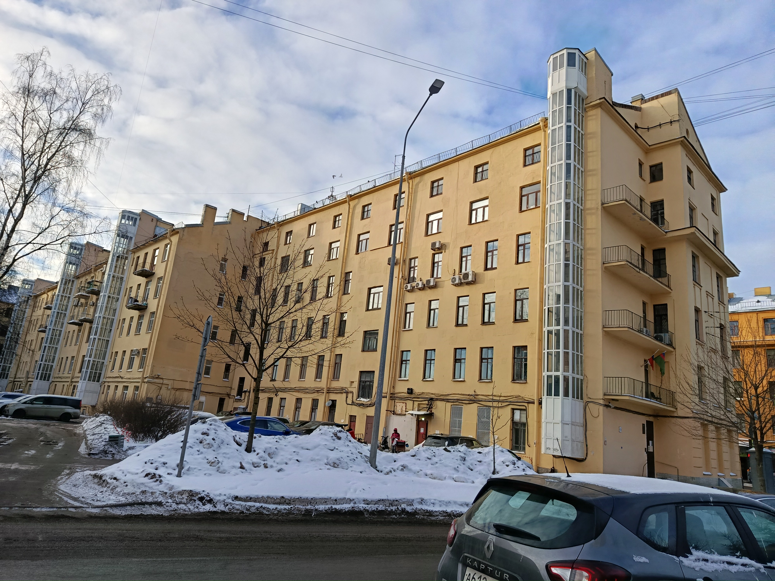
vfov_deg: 56.8
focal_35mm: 24
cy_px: 290
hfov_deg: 71.6
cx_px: 388
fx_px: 537
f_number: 1.7
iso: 50
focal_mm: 5.24
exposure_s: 1/314
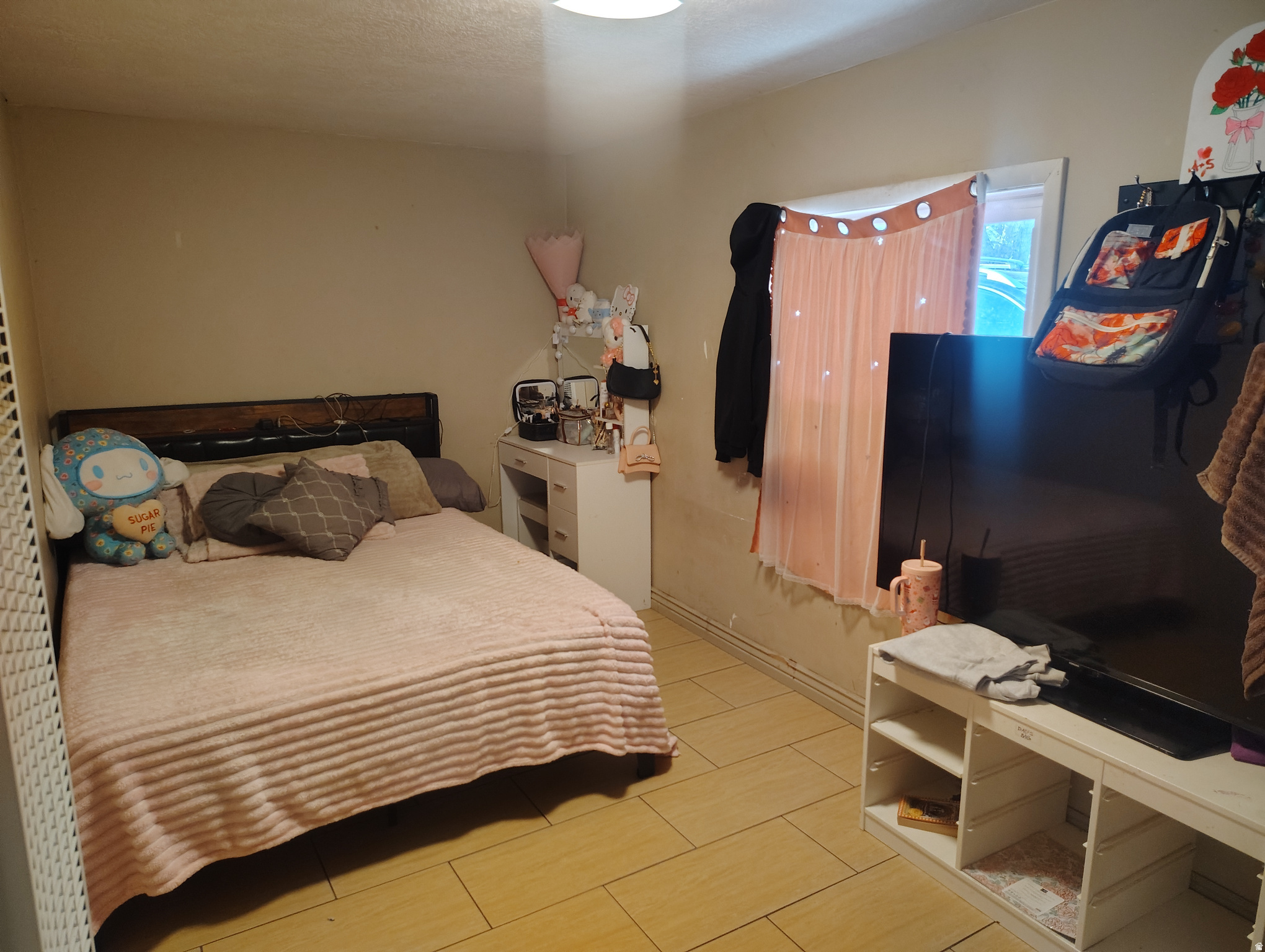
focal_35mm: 24
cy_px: 476
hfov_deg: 71.5
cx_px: 632
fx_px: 878
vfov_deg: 56.9
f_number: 1.8
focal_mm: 5.56
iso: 1722
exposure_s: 1/40
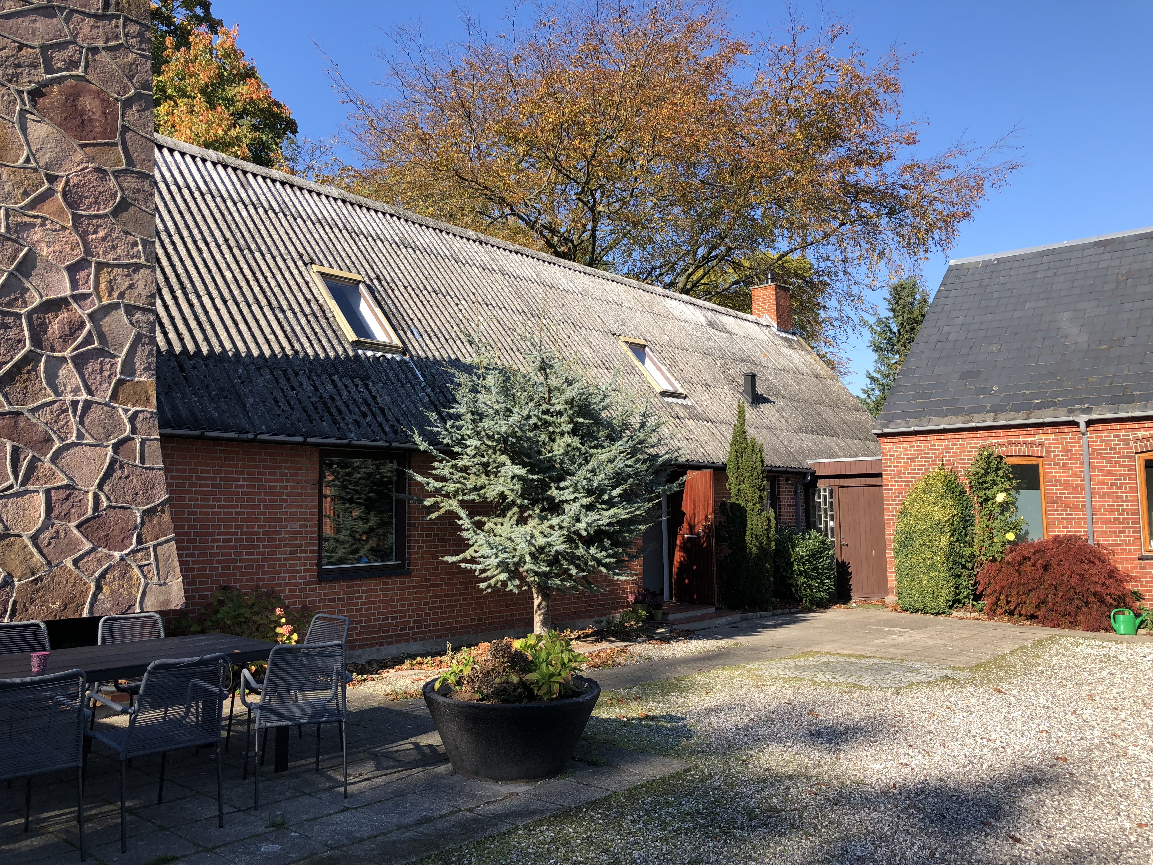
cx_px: 576
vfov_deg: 49.7
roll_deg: +0.7
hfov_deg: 63.4
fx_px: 933
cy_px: 432
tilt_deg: +5.4
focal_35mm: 28
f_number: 1.8
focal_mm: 3.99
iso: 20
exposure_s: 1/889
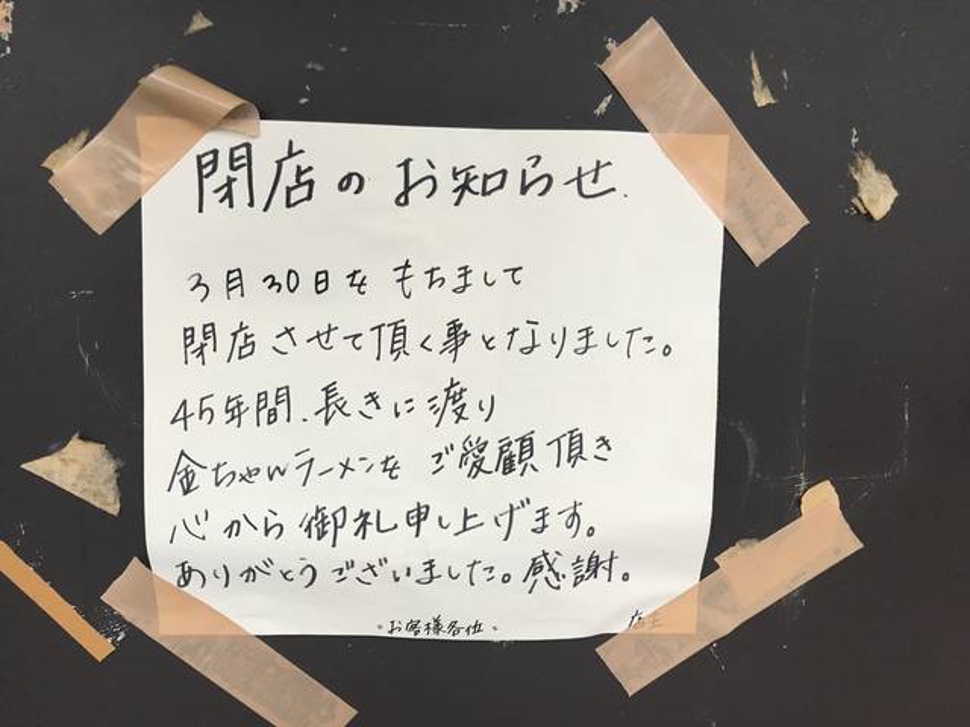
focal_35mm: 29
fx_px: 813
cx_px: 485
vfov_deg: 48.2
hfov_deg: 61.7
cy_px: 364
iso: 40
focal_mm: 4.15
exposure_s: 1/30
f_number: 2.2
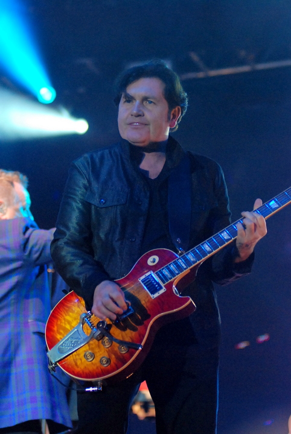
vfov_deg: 17.0
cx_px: 146
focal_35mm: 120
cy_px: 217
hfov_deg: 11.5
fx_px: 1451
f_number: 2.8
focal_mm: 80
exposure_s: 1/320
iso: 1600
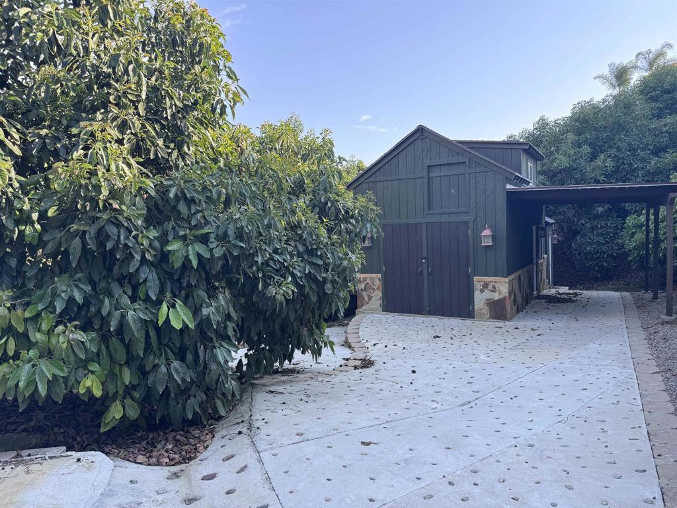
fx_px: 469
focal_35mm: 24
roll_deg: +2.1
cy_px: 254
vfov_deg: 56.8
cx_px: 338
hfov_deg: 71.6
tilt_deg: -3.6
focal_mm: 6.76
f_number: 1.78
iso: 80
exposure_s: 1/433
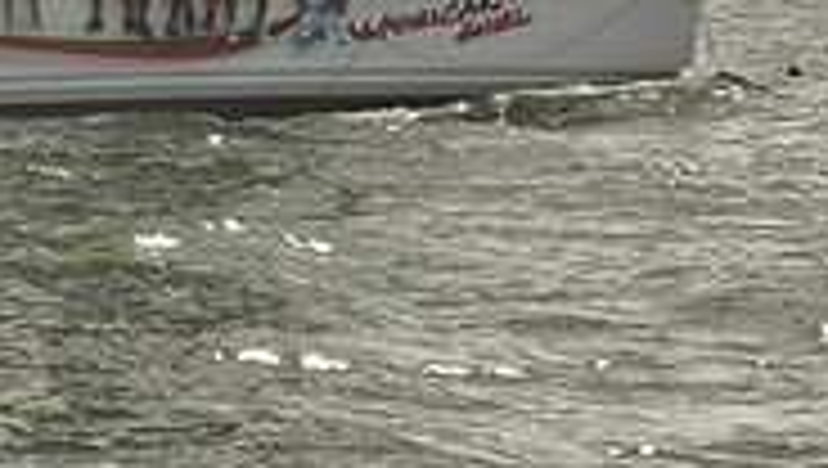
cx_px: -2
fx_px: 5649
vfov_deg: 4.6
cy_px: -819
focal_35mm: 257
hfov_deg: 8.3
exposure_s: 1/1000
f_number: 8
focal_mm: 78
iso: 200
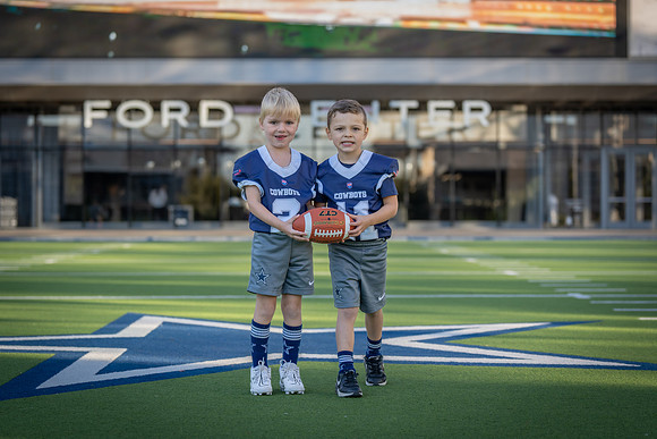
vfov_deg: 15.7
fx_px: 1590
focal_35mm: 87
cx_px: 328
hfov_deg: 23.3
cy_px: 220
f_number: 2.8
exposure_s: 1/400
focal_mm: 79
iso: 100
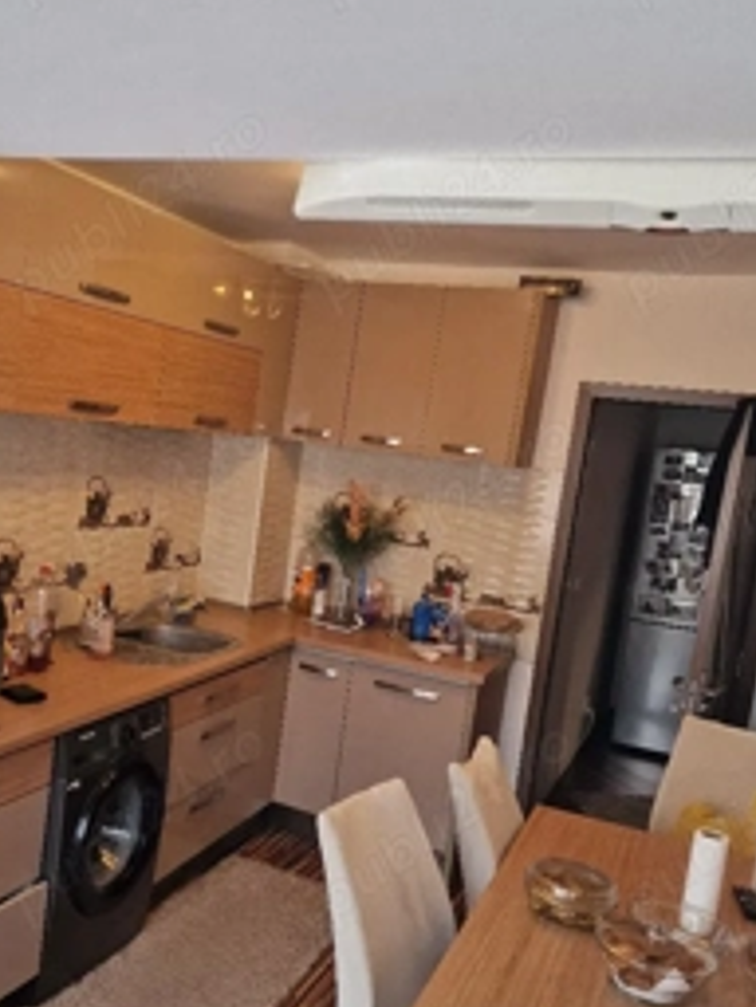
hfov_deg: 38.9
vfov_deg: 51.2
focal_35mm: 36
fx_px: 1048
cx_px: 217
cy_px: 563
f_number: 1.8
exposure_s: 1/100
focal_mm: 6.4
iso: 125
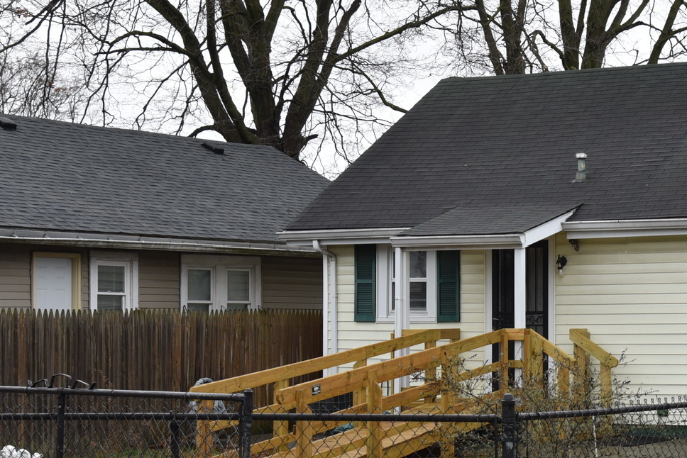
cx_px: 554
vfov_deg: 14.4
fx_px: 1813
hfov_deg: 21.2
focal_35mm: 95
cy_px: 273
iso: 400
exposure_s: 1/200
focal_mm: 40
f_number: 7.1
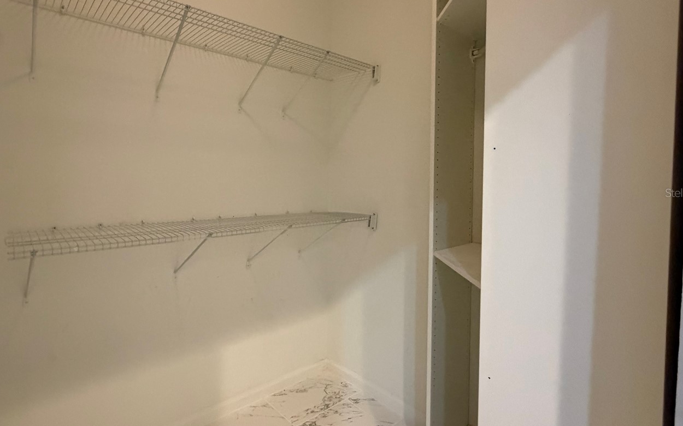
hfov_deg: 87.1
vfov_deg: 62.1
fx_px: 354
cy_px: 193
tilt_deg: -1.3
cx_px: 280
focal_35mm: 19
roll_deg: -1.7
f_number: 2.2
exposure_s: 1/60
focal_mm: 2.22
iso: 800
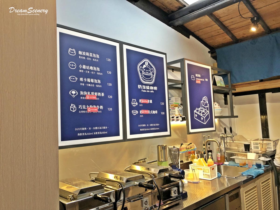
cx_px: 140
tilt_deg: +2.4
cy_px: 105
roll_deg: +2.4
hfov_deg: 63.4
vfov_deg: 49.7
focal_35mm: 28
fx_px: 226
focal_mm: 3.99
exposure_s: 1/30
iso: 40
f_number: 1.8
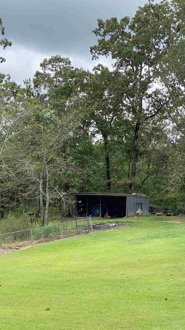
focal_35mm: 76
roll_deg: -0.4
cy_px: 166
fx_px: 663
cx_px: 139
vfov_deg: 27.9
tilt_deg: +3.2
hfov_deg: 15.8
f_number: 2
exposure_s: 1/440
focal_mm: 6
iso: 20
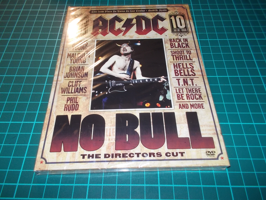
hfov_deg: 61.7
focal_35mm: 29
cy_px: 100
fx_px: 223
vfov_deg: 48.2
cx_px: 133
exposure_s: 1/30
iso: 200
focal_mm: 4.1
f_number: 3.3
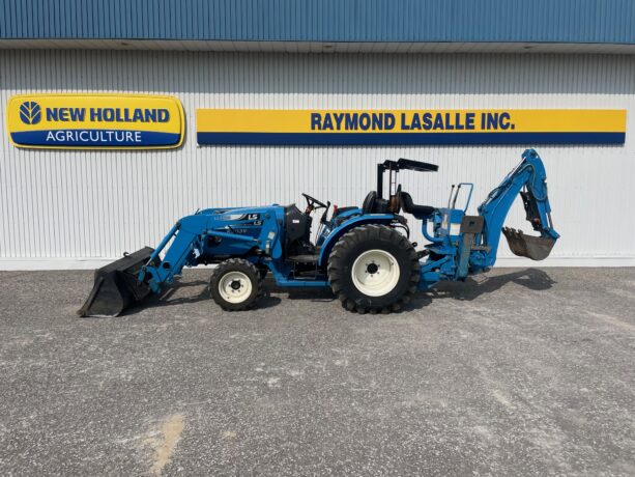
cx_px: 318
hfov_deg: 67.3
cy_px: 238
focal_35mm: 26
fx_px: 477
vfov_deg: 53.1
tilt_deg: -5.5
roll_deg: +0.2
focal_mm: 4.2
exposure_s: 1/6897
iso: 32
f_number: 1.6
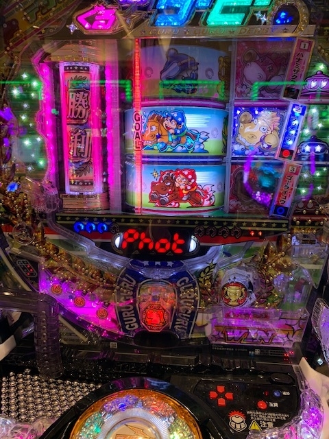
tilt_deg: -12.7
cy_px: 220
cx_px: 164
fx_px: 329
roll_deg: -1.2
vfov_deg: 67.3
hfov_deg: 53.1
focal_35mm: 26
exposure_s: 1/63
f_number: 1.8
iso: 50
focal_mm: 4.25
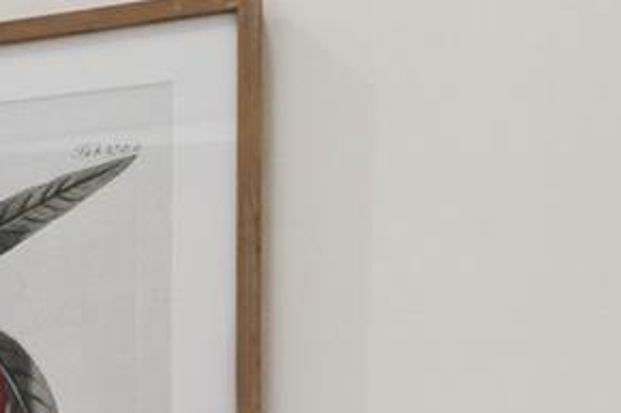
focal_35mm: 118
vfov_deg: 11.1
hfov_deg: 12.9
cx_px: -912
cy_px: 637
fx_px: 2033
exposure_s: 2.5
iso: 100
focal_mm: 16.7
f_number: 13
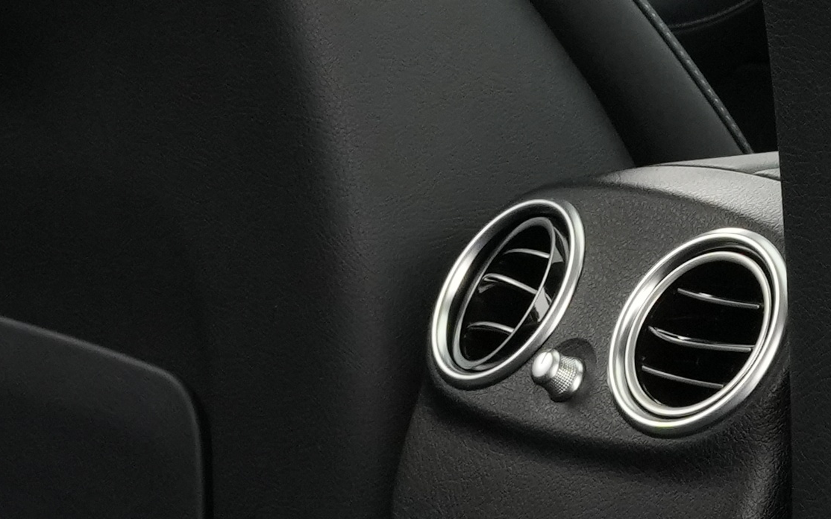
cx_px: 1156
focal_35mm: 153
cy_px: 0
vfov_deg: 8.5
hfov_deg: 13.1
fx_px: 3465
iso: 1000
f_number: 7.1
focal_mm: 18
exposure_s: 1/30
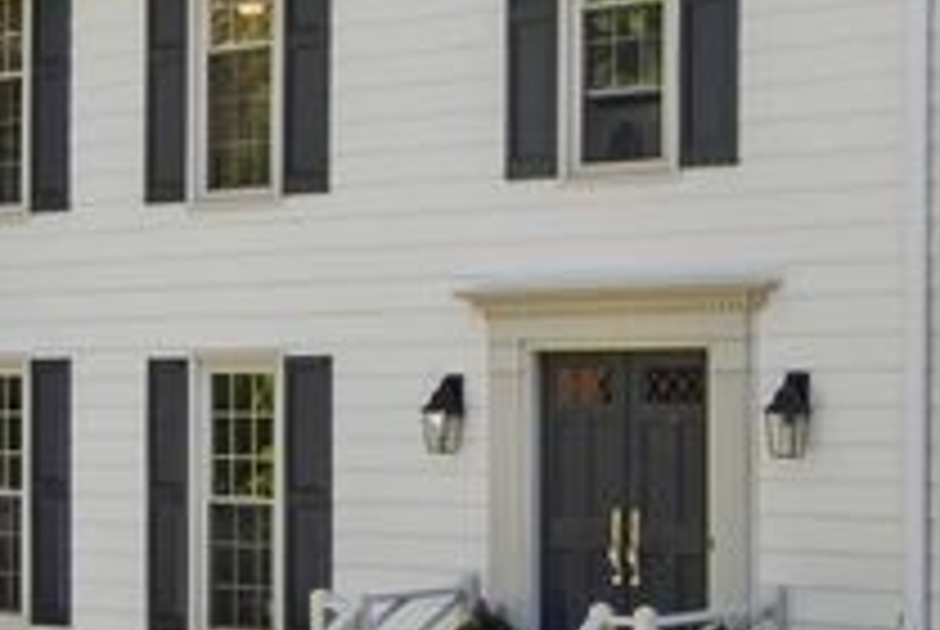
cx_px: 310
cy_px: 470
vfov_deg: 14.3
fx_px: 2496
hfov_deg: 21.2
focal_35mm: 95
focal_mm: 13
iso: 200
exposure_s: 1/50
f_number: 9
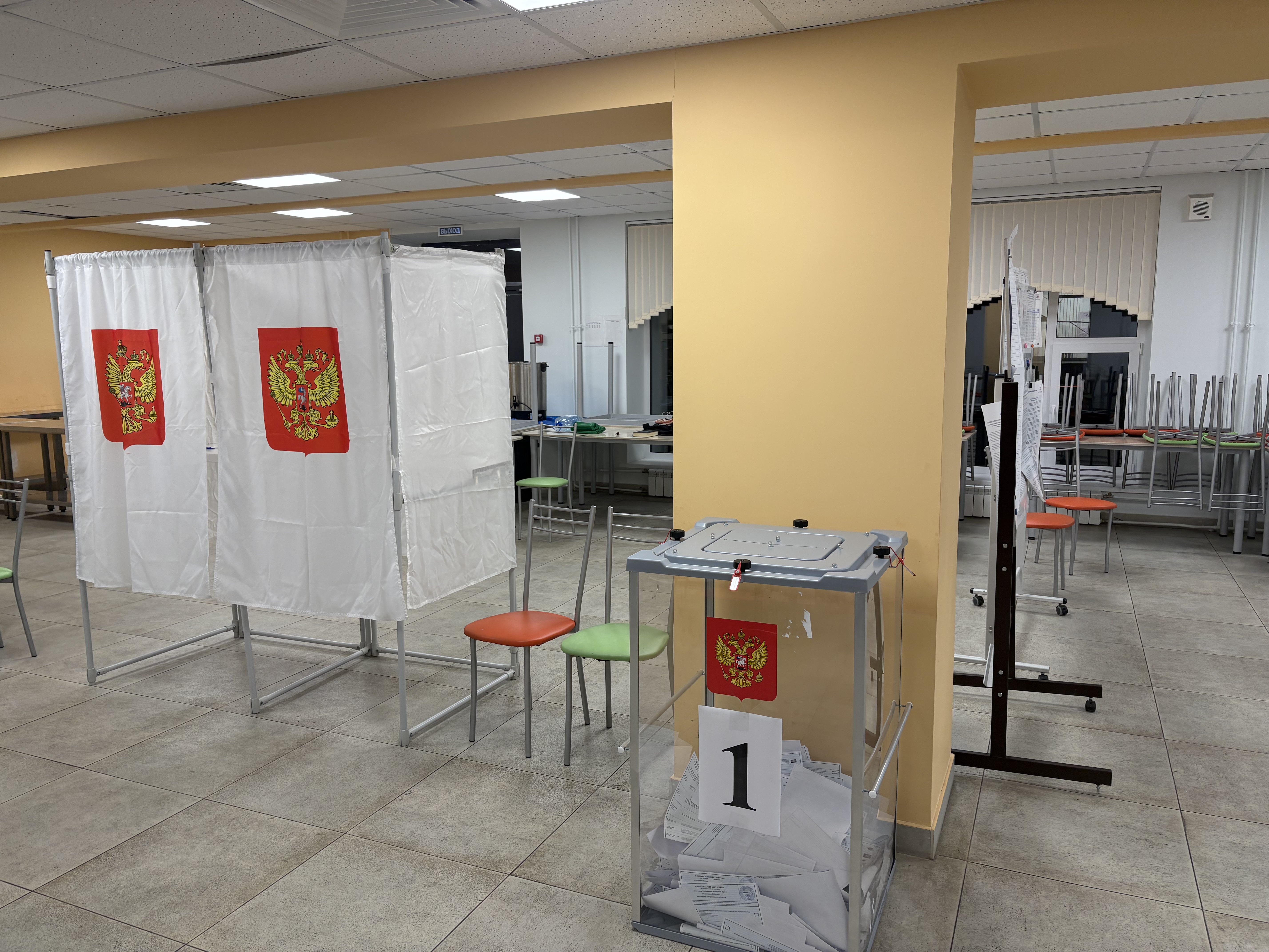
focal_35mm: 26
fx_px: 953
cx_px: 634
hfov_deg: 67.3
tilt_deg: -7.7
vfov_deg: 53.1
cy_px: 476
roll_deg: +0.1
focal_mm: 5.96
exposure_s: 1/100
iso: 80
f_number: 1.6
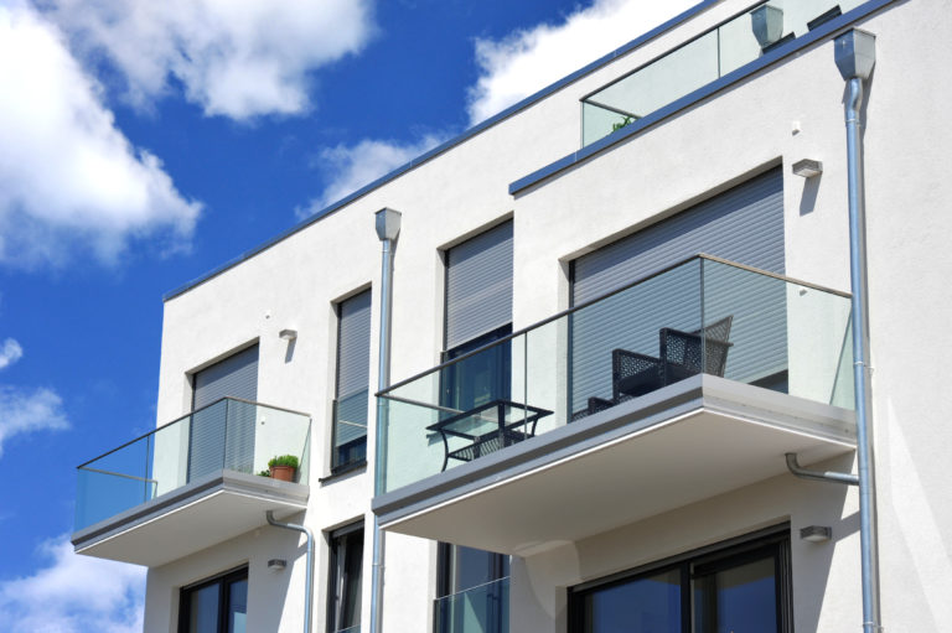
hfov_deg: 19.5
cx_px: 476
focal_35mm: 105
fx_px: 2775
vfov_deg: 13.0
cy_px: 316
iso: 400
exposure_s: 1/250
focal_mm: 105
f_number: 11
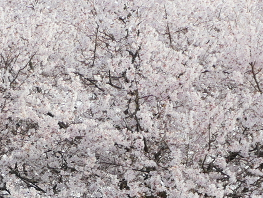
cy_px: 281
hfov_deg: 6.2
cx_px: 84
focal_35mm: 319
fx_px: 2424
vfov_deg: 4.6
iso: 200
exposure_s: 1/200
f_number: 6.3
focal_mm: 42
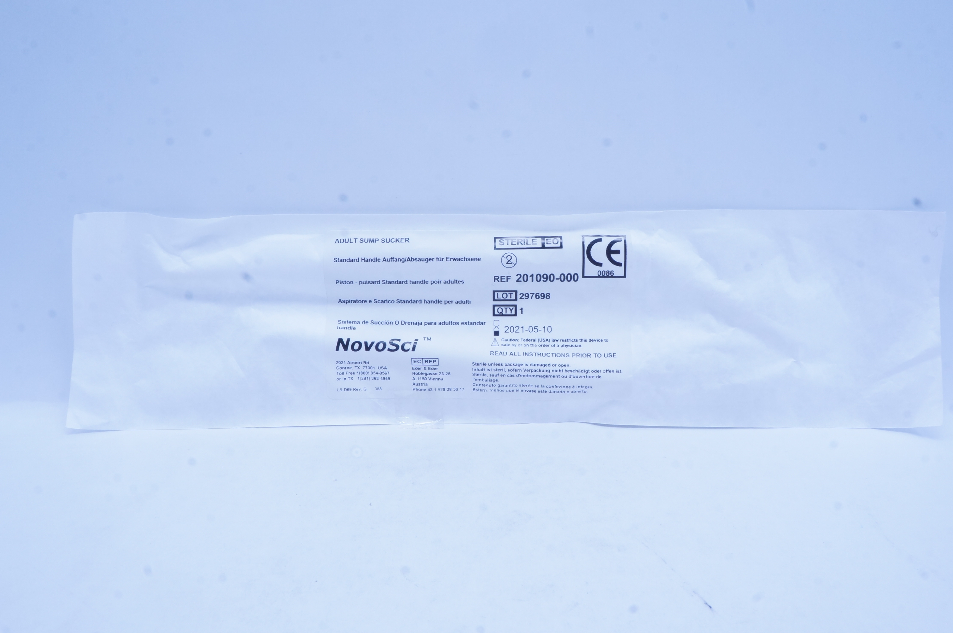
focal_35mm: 33
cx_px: 494
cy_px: 314
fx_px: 873
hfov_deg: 57.3
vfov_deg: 39.9
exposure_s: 1/10
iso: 400
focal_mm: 20
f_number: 18
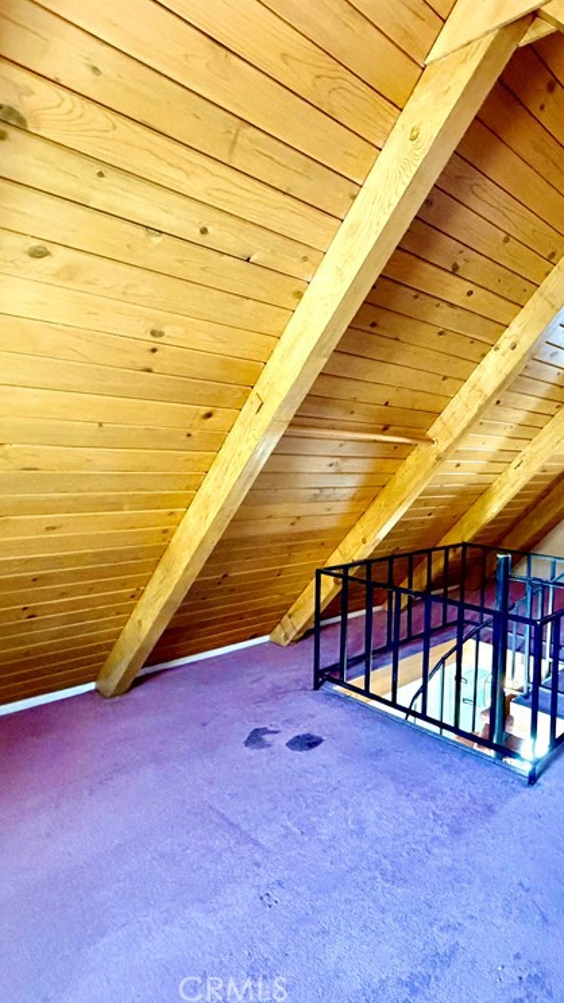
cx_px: 468
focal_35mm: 21
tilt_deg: -2.9
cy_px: 491
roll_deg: -2.9
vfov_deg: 83.8
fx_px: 559
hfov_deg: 49.7
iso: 800
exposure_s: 1/60
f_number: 2.2
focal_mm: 2.22
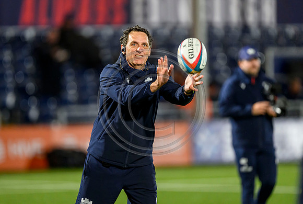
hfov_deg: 4.6
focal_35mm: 448
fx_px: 3777
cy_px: 90
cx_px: 133
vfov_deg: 3.1
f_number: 2.8
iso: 5000
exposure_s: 1/640
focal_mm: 400
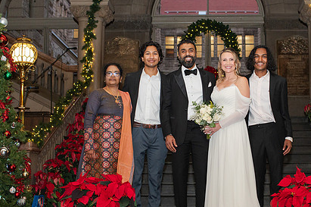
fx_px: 552
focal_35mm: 64
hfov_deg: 31.3
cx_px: 202
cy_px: 125
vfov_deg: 21.2
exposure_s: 1/200
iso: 1000
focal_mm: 35
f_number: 4
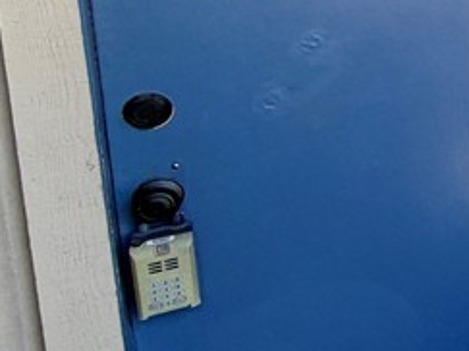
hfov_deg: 19.8
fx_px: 799
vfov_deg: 23.5
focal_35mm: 59
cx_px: 909
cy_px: -21
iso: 40
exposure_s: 1/121
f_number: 2.2
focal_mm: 2.22
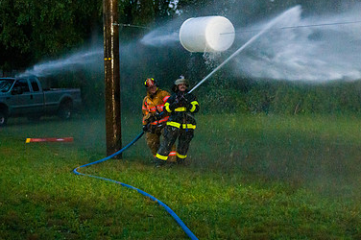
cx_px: 231
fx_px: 741
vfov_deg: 18.4
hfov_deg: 27.2
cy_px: 87
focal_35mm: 74
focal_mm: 48
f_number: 3.2
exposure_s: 1/200
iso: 12800
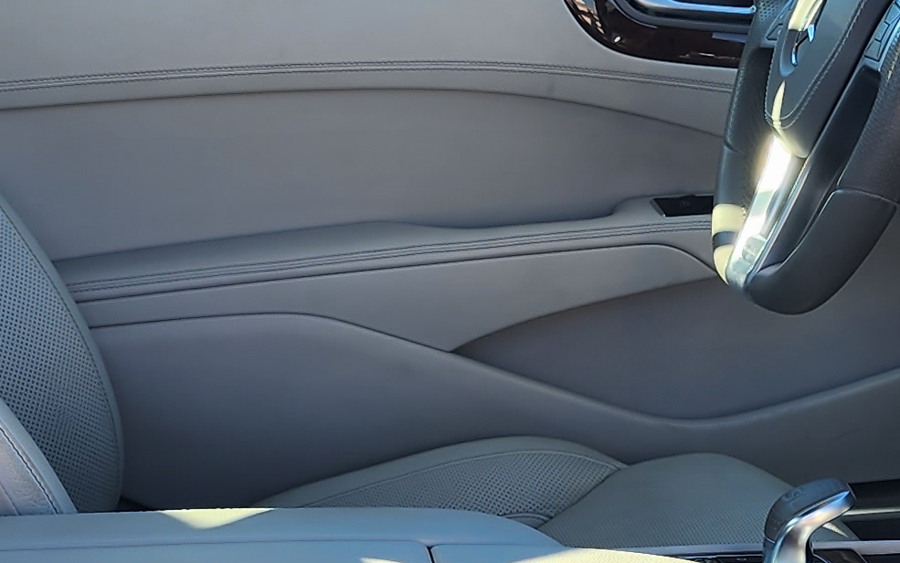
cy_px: 528
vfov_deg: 13.1
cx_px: 439
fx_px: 2429
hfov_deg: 21.0
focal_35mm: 99
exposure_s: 1/180
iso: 20
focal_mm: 6.4
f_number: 1.8
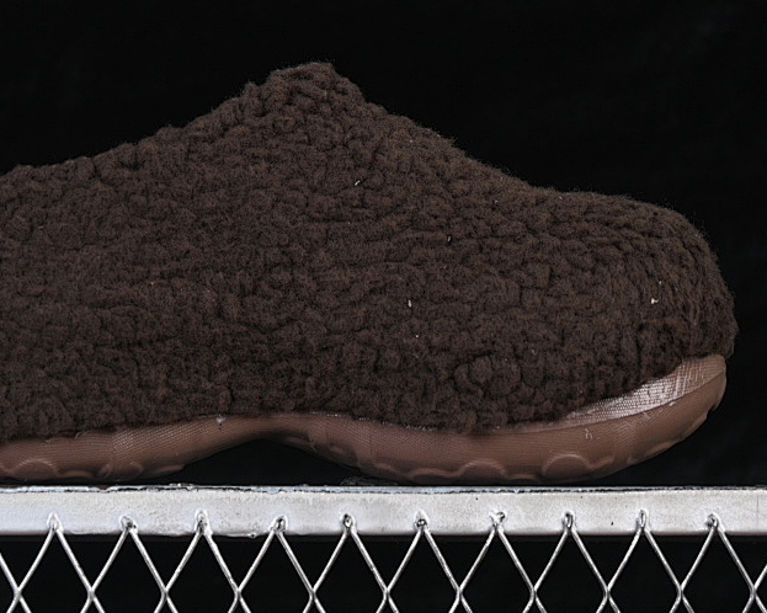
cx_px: 316
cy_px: 209
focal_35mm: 122
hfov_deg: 15.8
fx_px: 2769
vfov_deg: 12.6
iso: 160
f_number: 6.3
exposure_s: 1/60
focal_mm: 50
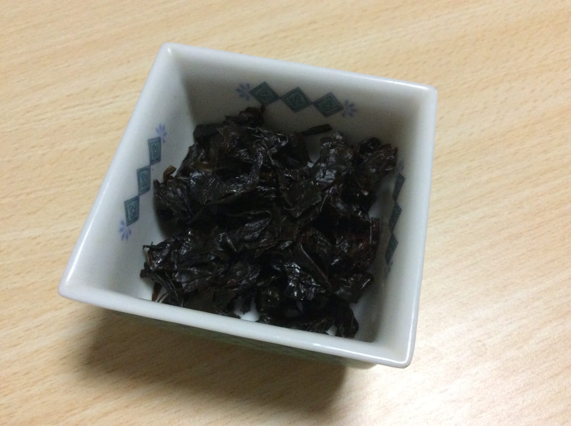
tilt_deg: -61.3
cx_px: 286
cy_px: 213
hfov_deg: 56.9
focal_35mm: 32
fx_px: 527
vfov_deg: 44.1
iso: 320
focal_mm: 3.3
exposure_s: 1/20
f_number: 2.4
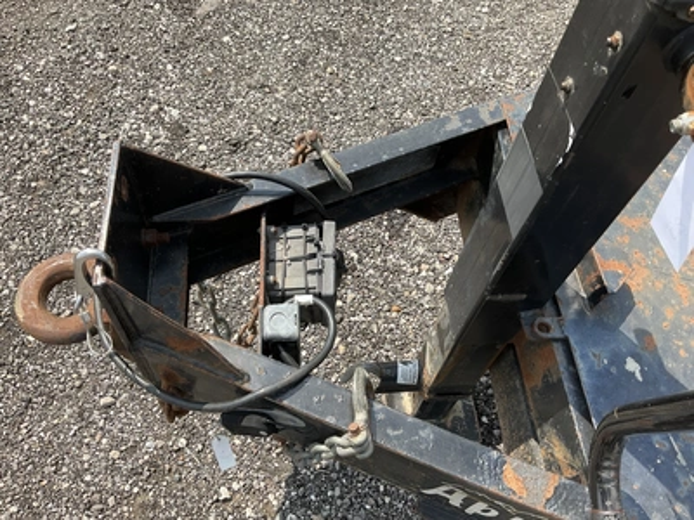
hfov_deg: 61.7
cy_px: 260
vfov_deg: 48.2
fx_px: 581
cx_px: 347
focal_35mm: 29
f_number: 1.8
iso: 25
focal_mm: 3
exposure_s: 1/962
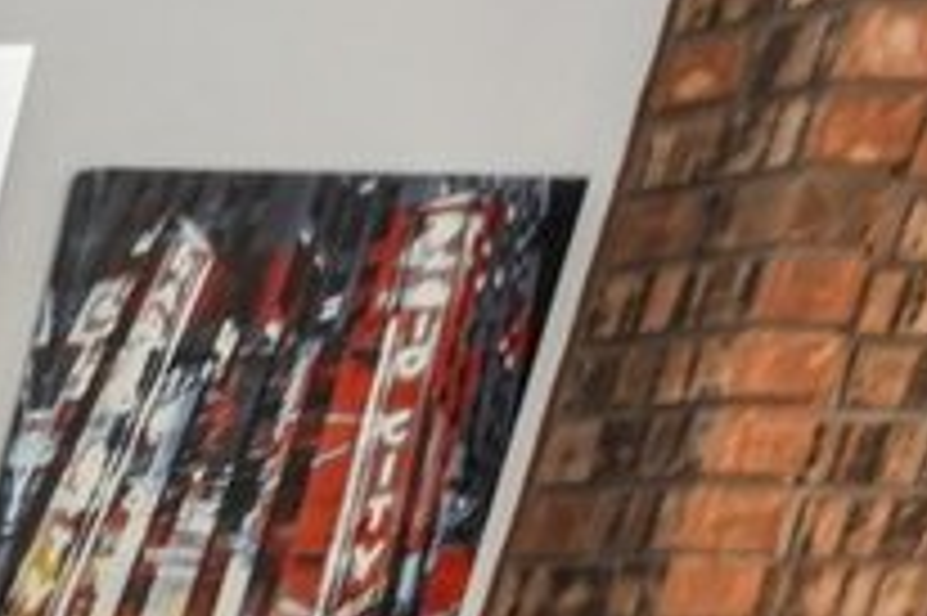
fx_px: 3242
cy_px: 1826
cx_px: -2421
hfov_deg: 9.2
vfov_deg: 8.9
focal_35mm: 126
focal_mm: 16
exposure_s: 1/20
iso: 320
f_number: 6.3
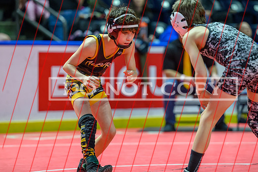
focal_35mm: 201
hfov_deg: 10.2
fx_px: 1440
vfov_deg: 6.8
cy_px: 84
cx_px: 121
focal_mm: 150
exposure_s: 1/800
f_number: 2.8
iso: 4000
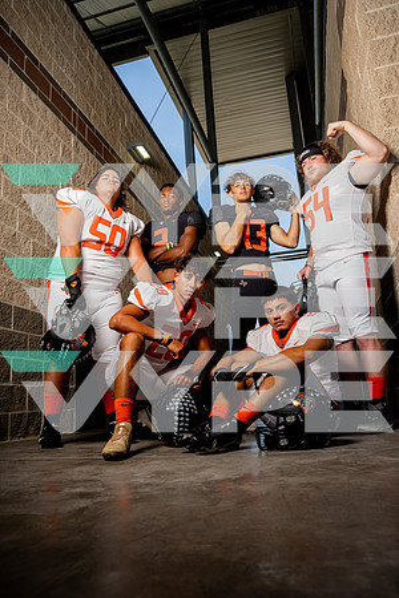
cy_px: 299
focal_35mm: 26
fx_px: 432
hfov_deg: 49.6
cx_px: 200
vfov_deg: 69.4
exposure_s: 1/200
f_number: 6.3
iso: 80
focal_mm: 26
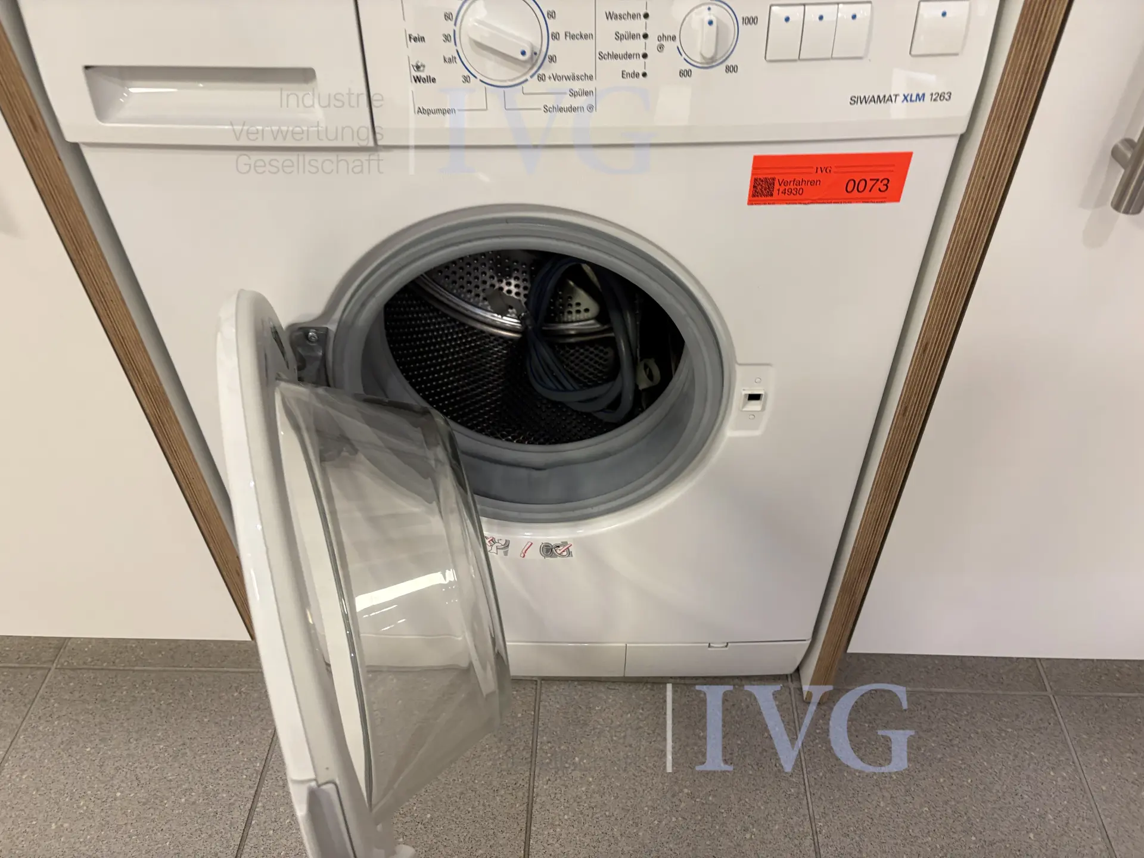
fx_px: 859
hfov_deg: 67.3
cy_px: 429
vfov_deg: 53.1
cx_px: 572
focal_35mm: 26
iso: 160
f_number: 1.6
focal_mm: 5.96
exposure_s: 1/50
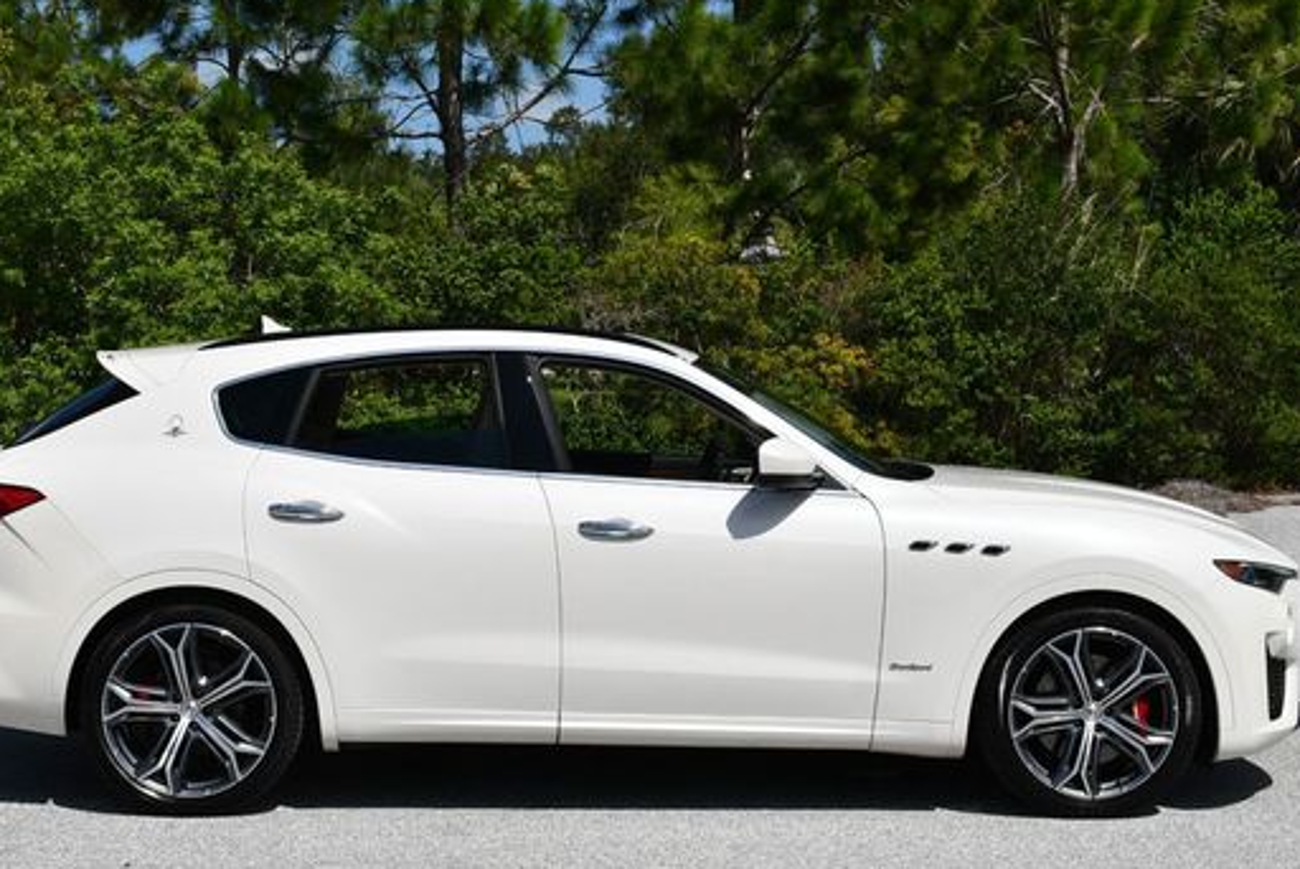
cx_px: 604
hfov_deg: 30.9
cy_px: 404
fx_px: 2348
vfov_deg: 20.9
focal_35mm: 65
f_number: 10
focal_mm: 26
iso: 100
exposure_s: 1/400
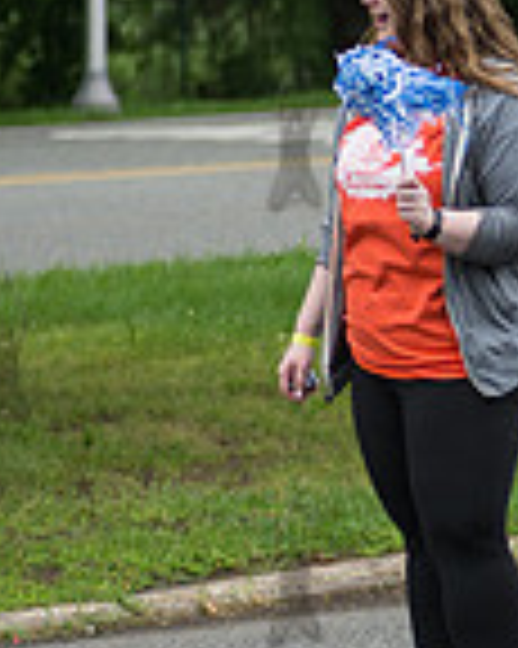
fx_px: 6254
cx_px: 874
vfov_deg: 5.9
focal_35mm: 326
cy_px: 349
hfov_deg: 4.7
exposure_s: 1/800
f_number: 3.5
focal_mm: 86
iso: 200
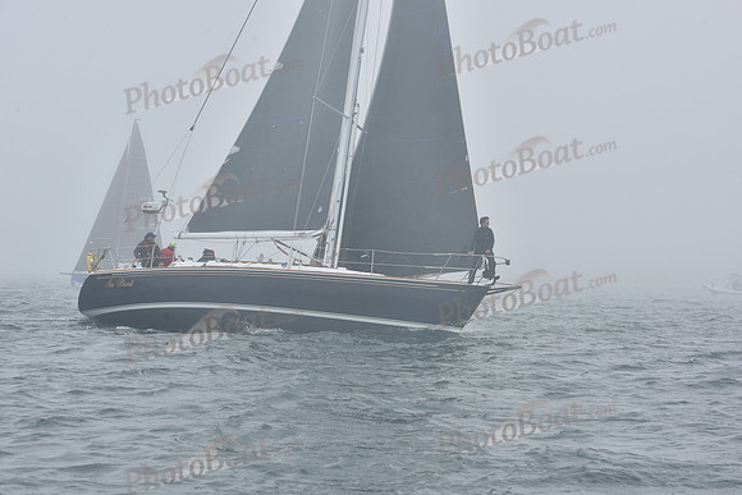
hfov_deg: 21.5
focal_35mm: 95
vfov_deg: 14.4
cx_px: 371
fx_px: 1958
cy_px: 248
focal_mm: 95
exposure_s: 1/800
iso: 250
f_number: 10
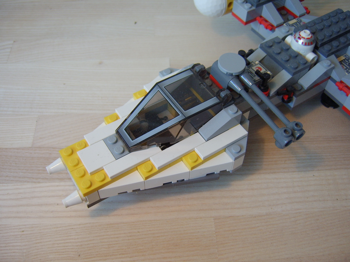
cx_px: 175
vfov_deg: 45.4
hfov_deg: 58.4
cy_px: 131
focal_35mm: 31
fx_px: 313
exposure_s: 1/46
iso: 100
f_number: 2.7
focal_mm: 8.13
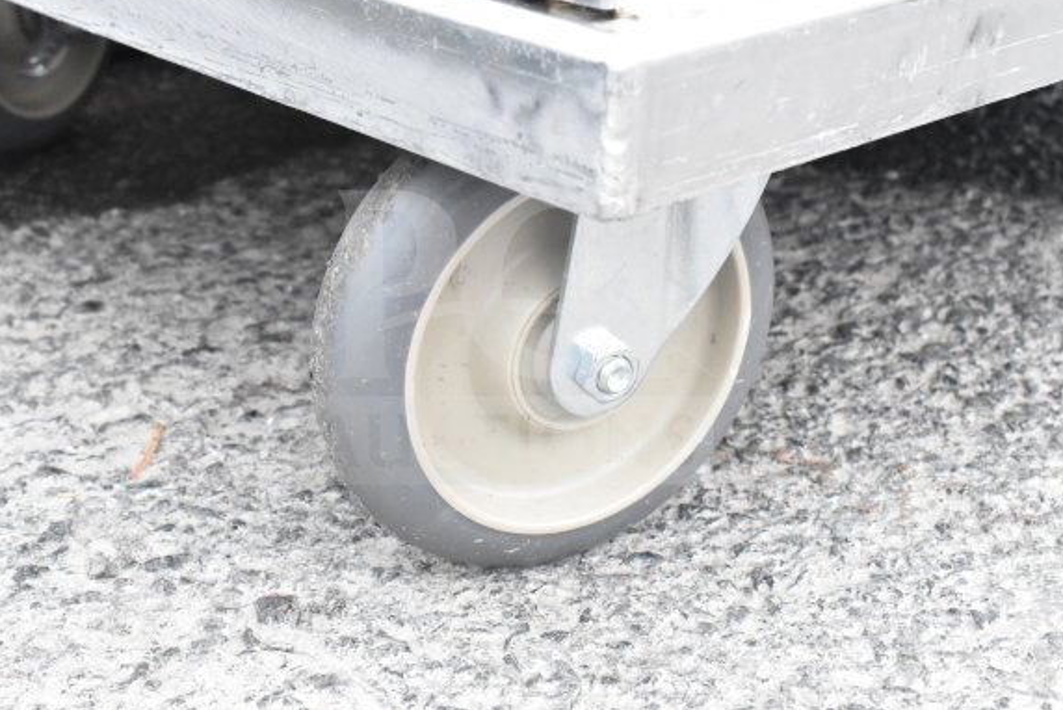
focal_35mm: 64
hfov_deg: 31.4
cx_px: 504
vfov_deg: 21.3
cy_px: 337
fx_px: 1891
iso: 6400
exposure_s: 1/640
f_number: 13
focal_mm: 40
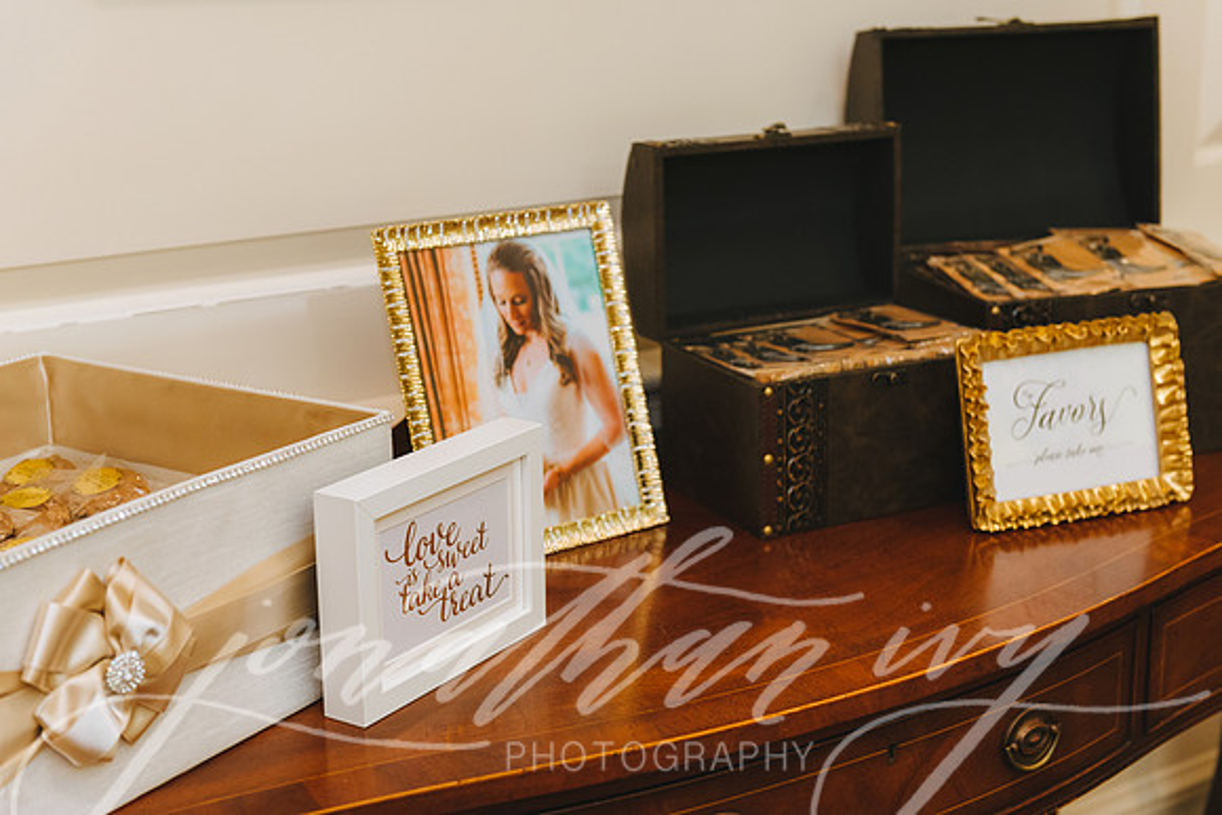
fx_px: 1867
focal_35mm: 55
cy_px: 408
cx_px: 611
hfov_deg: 36.2
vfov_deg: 24.6
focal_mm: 55
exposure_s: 1/160
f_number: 4
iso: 1600
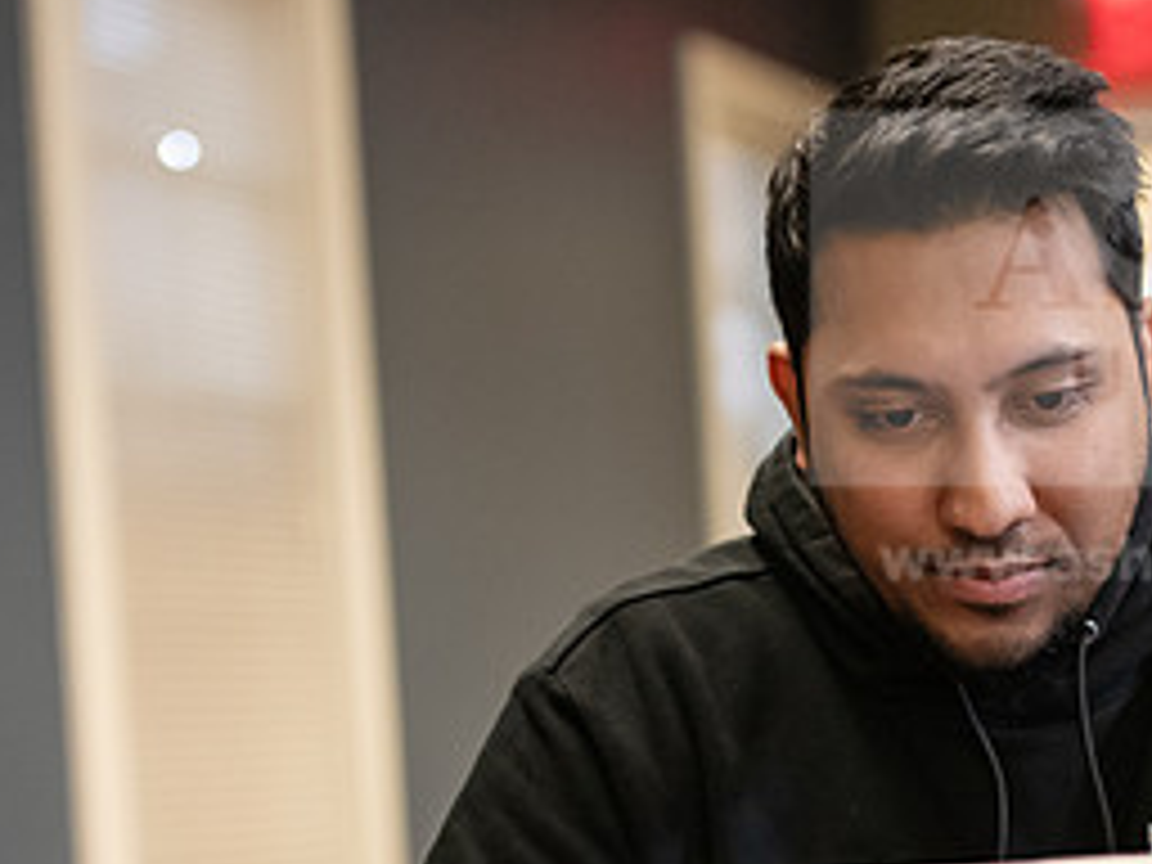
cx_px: 675
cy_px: 655
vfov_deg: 8.5
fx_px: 5791
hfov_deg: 11.4
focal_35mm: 174
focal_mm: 80
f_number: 2.8
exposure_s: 1/200
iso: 2000
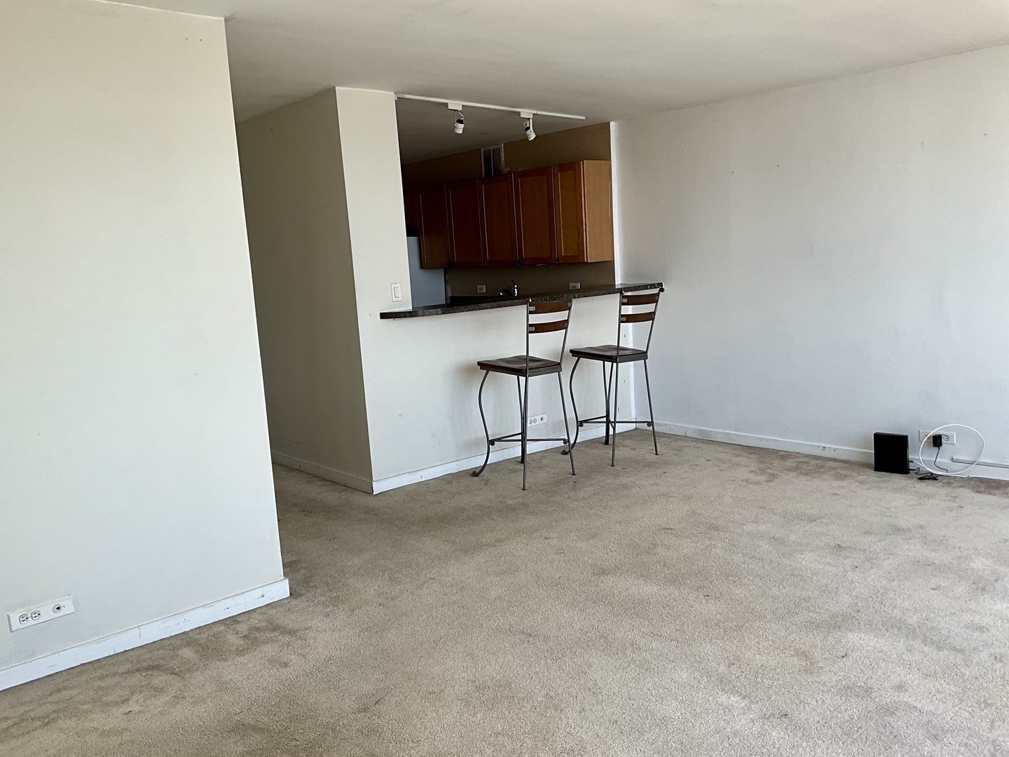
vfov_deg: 48.2
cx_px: 504
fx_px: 845
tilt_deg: -8.9
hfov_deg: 61.7
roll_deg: +3.0
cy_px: 378
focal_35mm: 29
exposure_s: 1/284
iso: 25
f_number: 1.8
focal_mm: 3
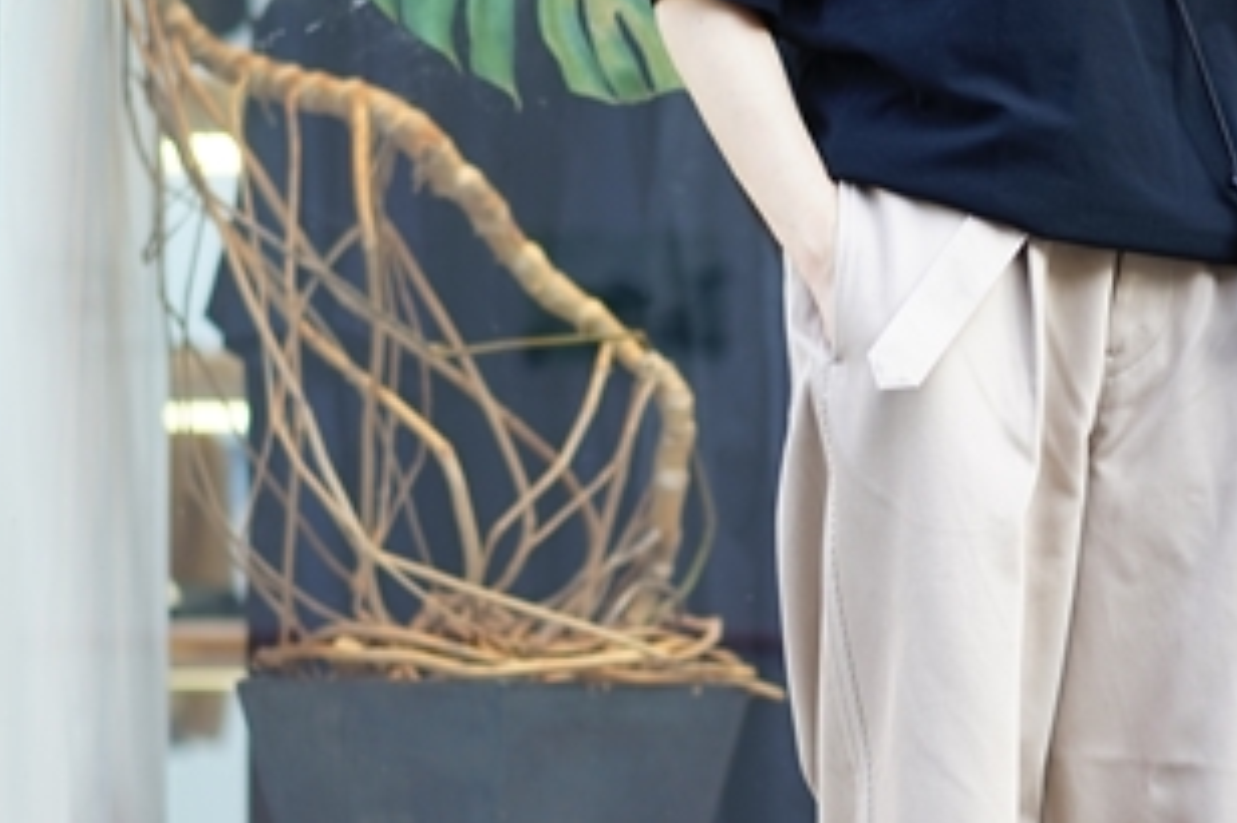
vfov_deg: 9.6
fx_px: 4911
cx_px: 928
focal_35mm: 143
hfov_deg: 14.3
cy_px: 532
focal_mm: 55
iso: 100
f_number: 1.8
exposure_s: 1/100
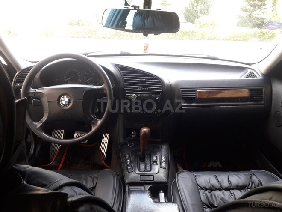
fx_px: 228
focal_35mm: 28
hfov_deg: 63.4
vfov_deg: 49.7
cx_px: 141
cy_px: 106
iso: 64
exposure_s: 1/100
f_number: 1.9
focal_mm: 3.7
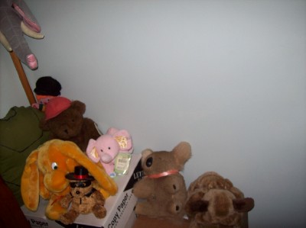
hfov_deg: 51.4
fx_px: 318
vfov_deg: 39.6
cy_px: 114
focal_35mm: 36
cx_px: 153
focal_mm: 6
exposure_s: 1/64
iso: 80
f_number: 2.7
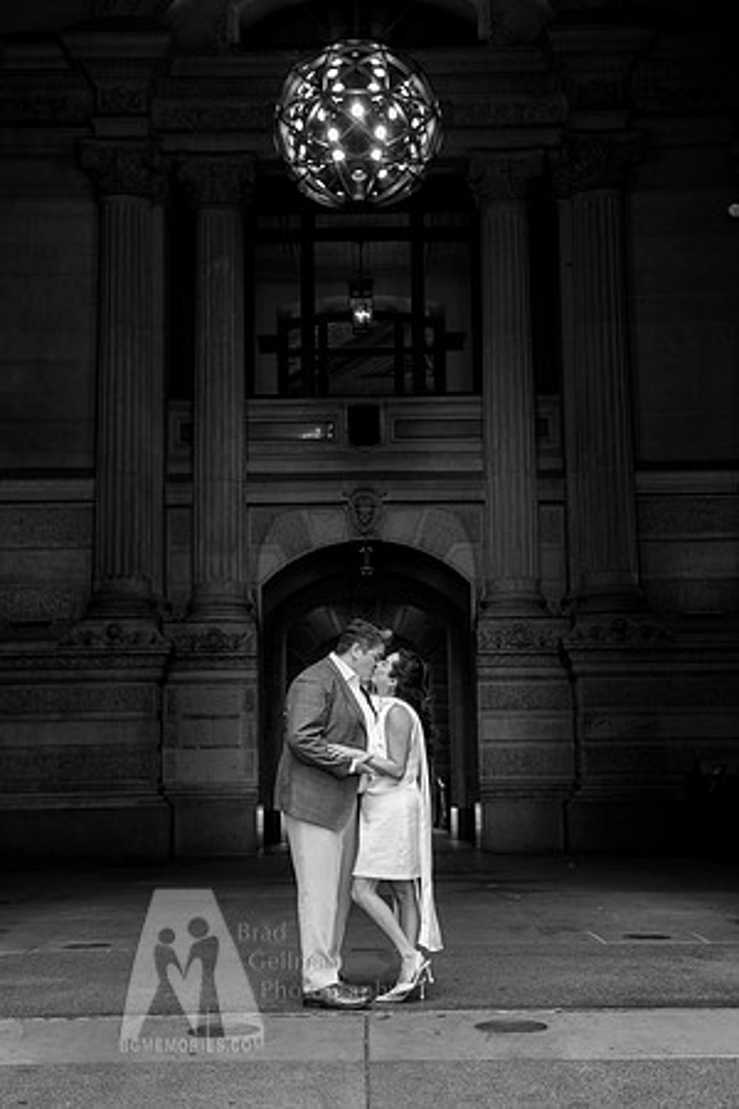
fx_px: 1539
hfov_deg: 27.0
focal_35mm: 50
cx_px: 370
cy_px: 554
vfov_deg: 39.6
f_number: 4.5
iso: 800
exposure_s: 1/200
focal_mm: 50
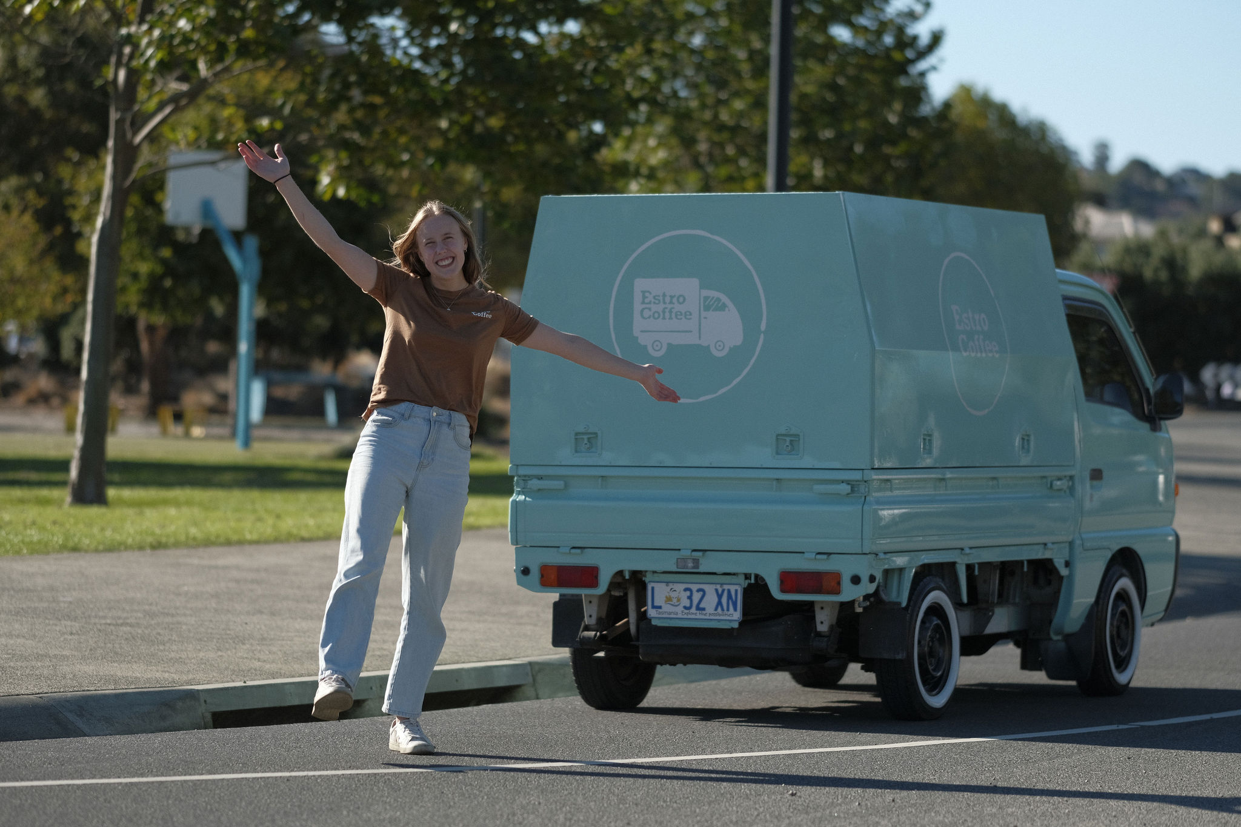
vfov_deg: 10.2
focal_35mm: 135
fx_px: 4653
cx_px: 620
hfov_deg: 15.2
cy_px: 414
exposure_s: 1/3200
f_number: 2
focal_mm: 90
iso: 160
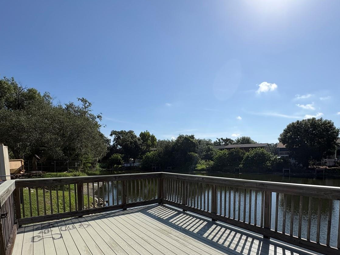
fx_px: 196
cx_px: 185
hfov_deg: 81.6
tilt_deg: -3.3
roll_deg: +0.6
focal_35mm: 20
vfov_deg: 63.9
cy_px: 174
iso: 50
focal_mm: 2.22
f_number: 2.2
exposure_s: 1/2985
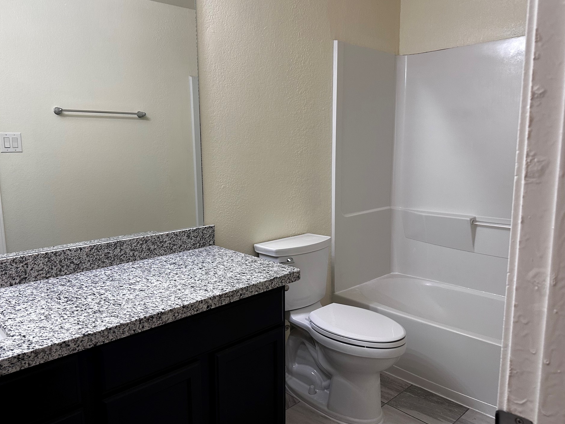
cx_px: 259
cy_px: 210
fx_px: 424
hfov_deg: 67.2
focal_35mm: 26
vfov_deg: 53.1
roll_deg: +0.2
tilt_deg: -7.4
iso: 200
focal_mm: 6.86
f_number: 1.78
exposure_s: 1/120
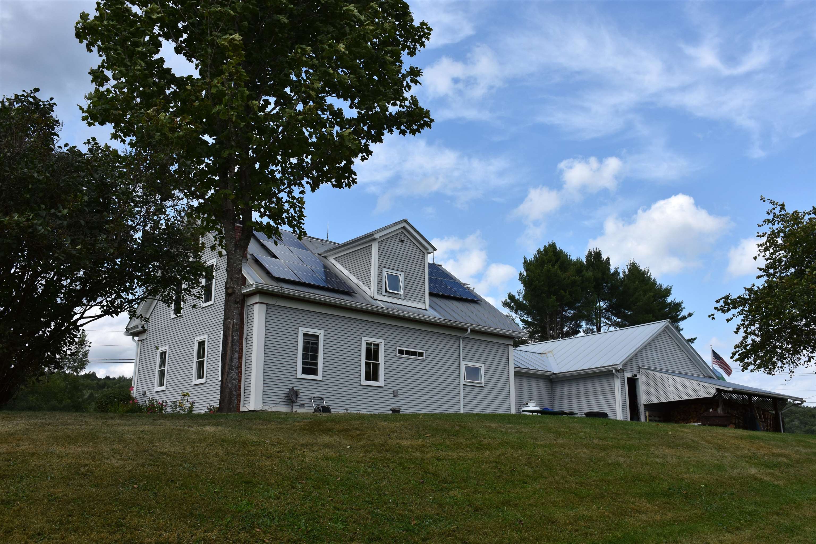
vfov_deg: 38.4
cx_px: 408
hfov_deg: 55.1
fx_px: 782
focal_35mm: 34
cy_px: 272
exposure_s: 1/500
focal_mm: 23
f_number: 8
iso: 180
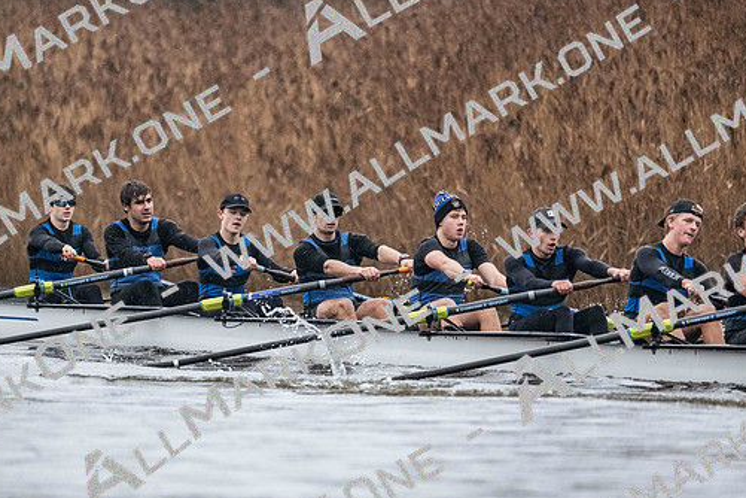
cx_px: 387
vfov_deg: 3.0
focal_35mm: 463
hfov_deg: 4.5
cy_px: 284
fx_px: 9594
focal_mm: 400
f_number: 4.5
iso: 5000
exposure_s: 1/1600
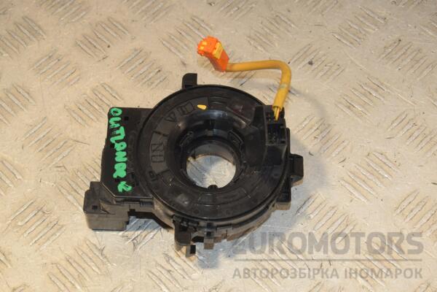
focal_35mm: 75
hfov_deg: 27.0
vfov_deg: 18.2
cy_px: 146
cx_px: 218
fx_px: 910
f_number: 9
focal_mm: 50
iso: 800
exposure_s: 1/200
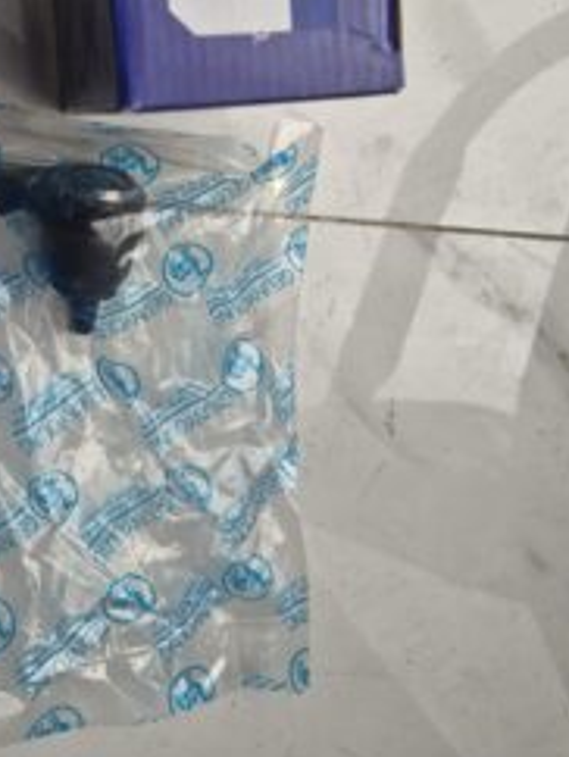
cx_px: 125
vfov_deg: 46.3
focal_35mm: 38
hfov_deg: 36.7
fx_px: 831
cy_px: 147
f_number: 1.8
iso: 80
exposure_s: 1/180
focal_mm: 5.4
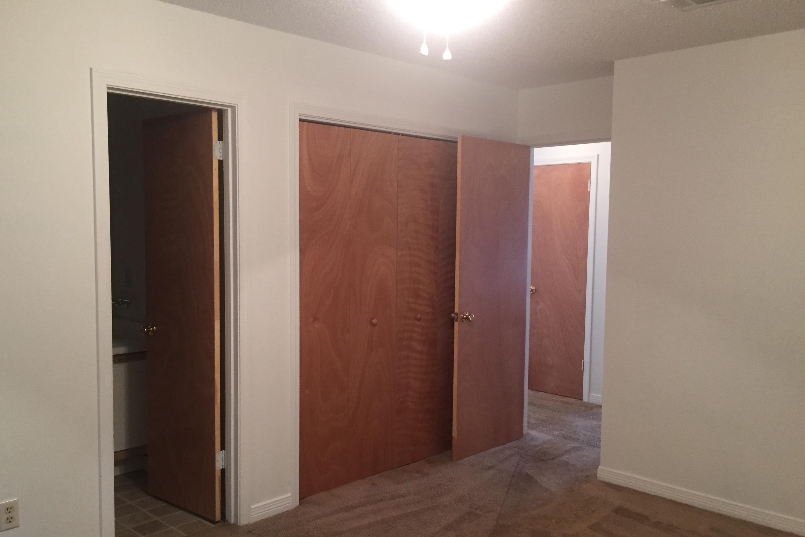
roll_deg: -1.7
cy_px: 282
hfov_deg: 60.3
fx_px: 693
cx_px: 393
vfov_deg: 42.3
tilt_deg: -4.0
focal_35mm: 31
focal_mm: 4.15
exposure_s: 1/30
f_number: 2.2
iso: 200
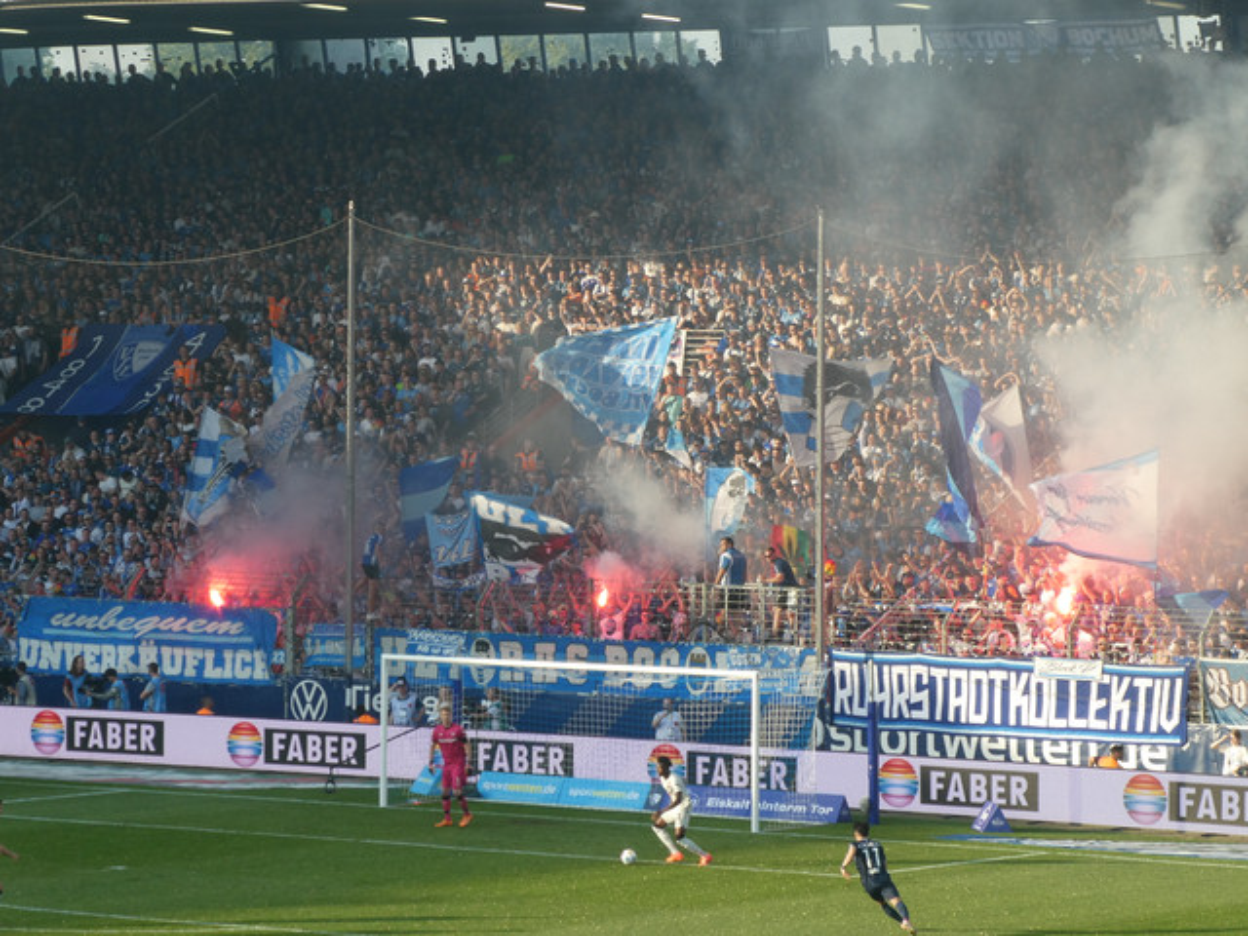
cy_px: 468
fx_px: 5768
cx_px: 624
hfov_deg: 12.3
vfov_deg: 9.3
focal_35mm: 160
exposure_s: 1/125
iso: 80
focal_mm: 28.7
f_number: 5.5
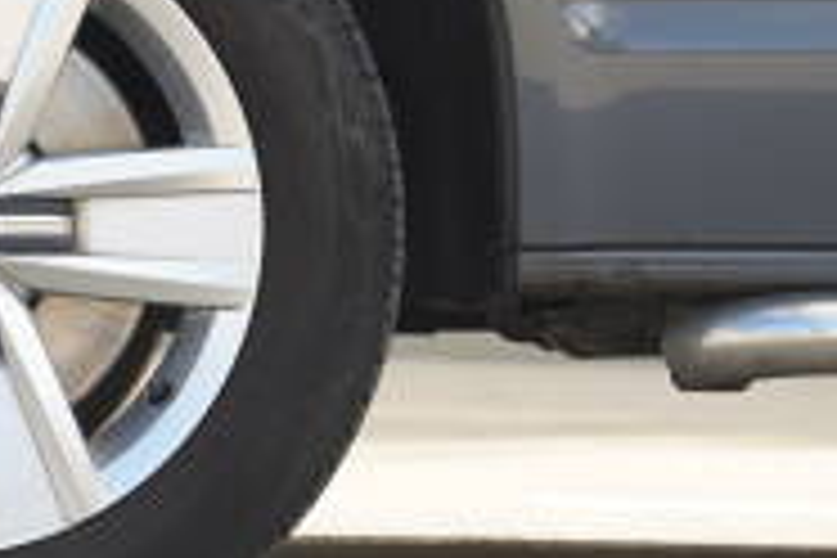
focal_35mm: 224
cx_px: -198
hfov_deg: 9.1
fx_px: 5208
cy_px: -45
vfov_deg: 6.1
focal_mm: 65
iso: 125
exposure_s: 1/160
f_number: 4
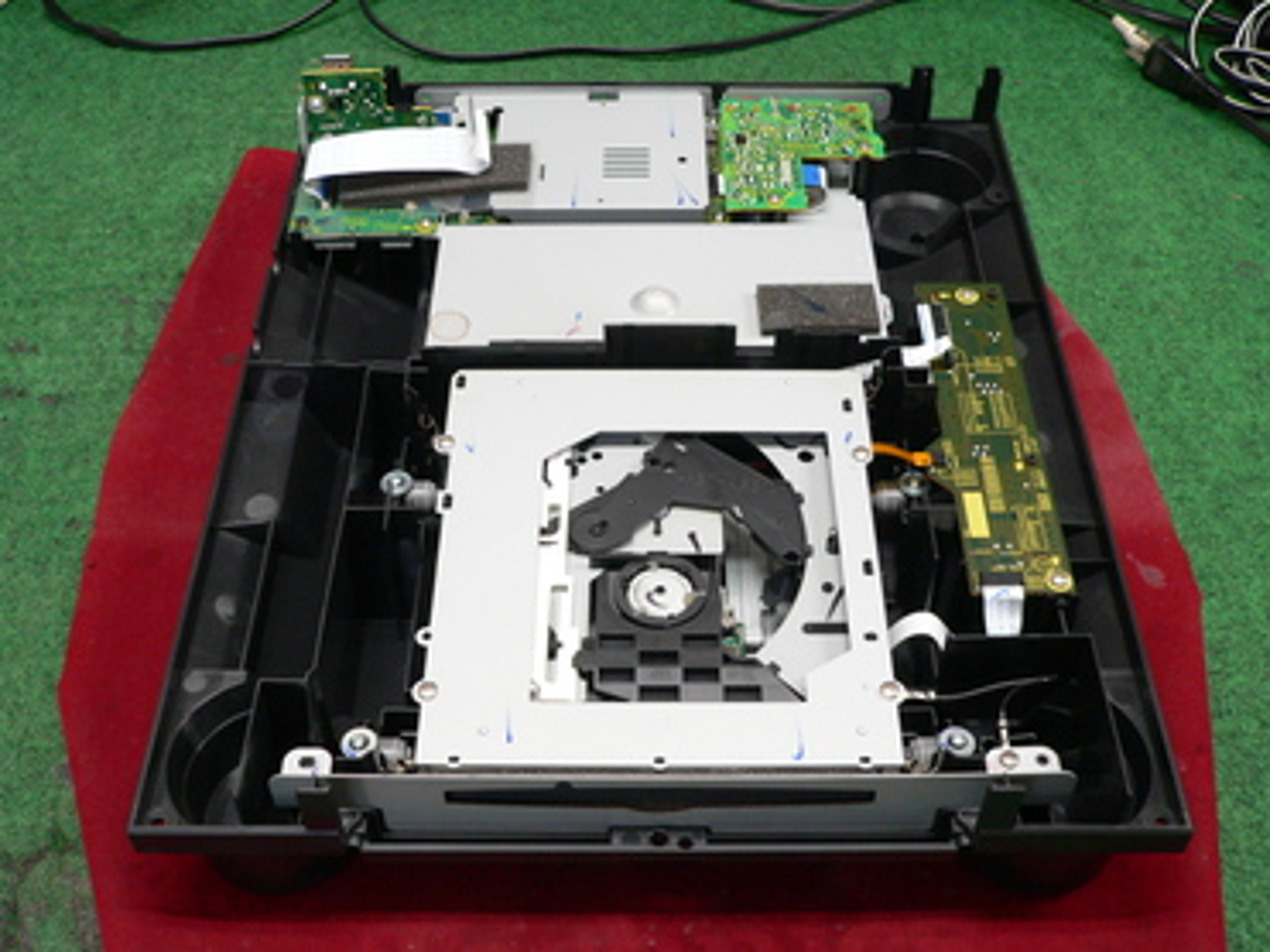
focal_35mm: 42
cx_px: 630
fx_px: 1540
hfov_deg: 44.8
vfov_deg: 34.3
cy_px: 471
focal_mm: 6.8
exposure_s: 1/20
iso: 200
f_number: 2.8
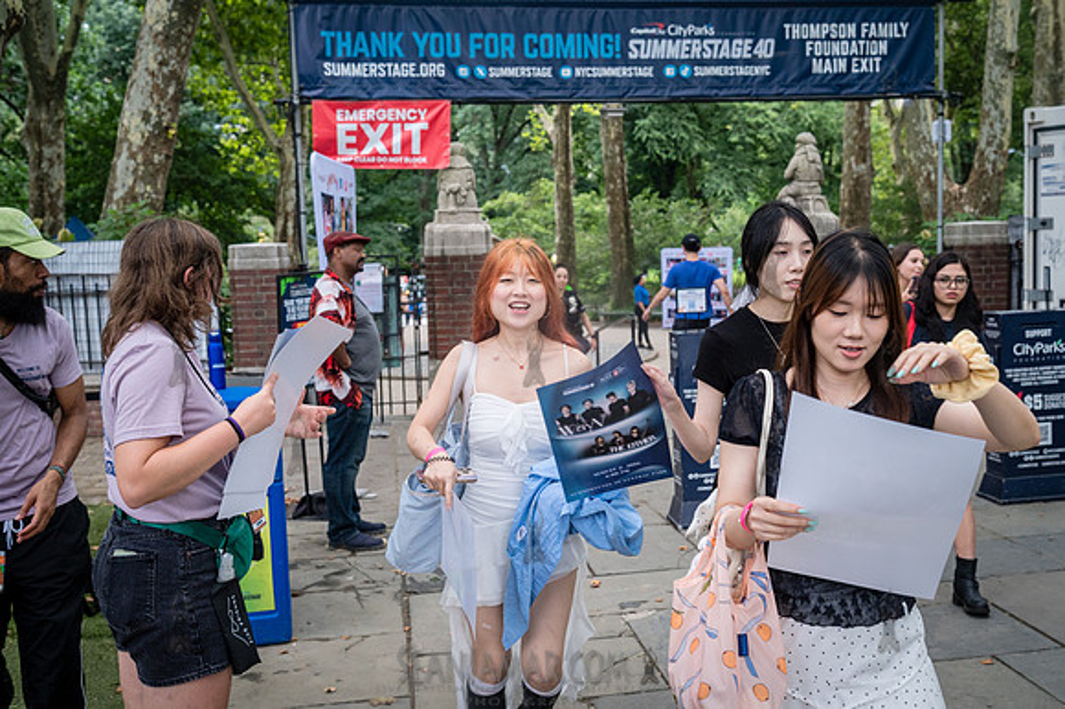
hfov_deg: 50.4
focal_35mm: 38
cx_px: 546
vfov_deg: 34.8
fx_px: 1132
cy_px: 374
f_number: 4.5
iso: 1250
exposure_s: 1/400
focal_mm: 35
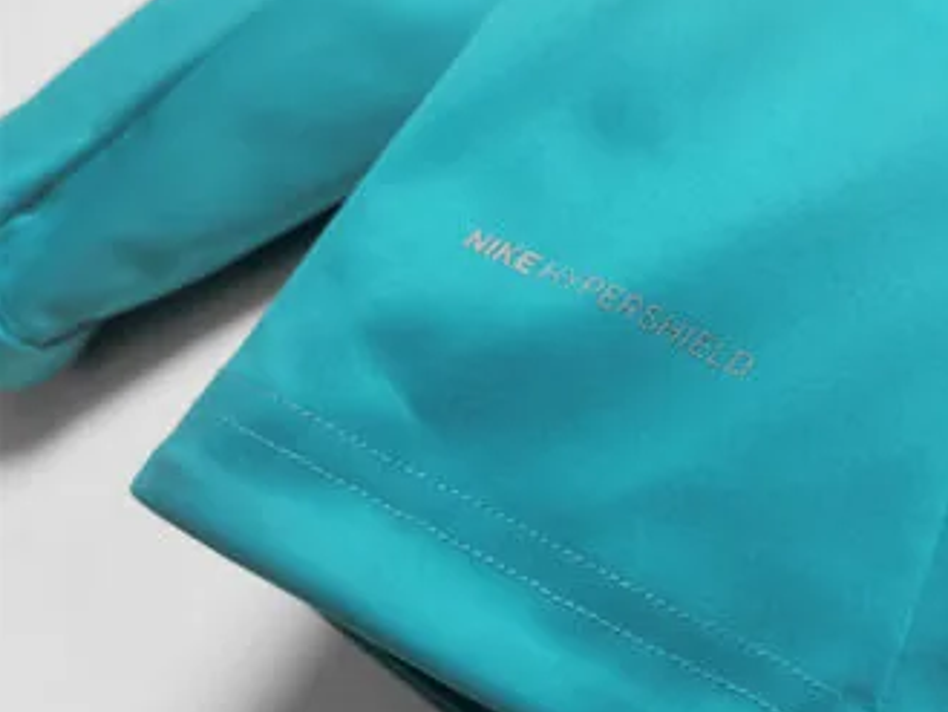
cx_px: 545
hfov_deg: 59.7
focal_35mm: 30
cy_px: 353
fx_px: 822
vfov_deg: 46.8
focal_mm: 5.58
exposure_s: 1/100
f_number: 1.8
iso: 100
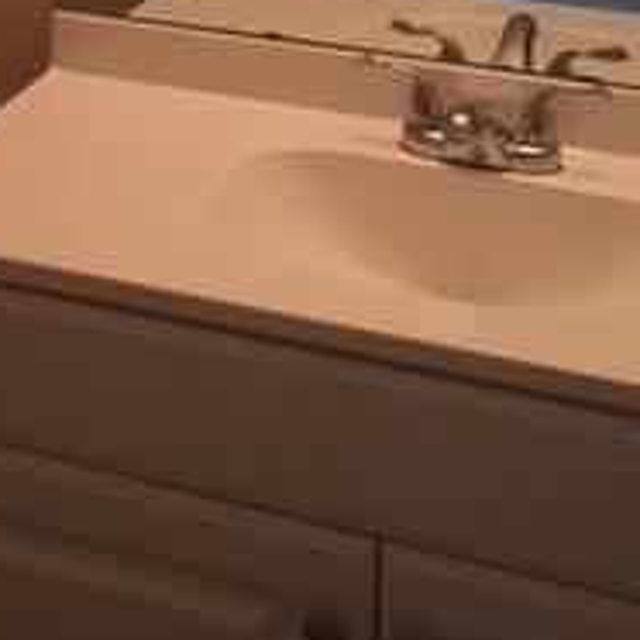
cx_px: 7
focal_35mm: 88
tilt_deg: -5.8
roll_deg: -0.7
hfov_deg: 19.2
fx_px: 1841
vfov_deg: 17.6
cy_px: -327
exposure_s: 1/30
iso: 64
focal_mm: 4.15
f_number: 2.2
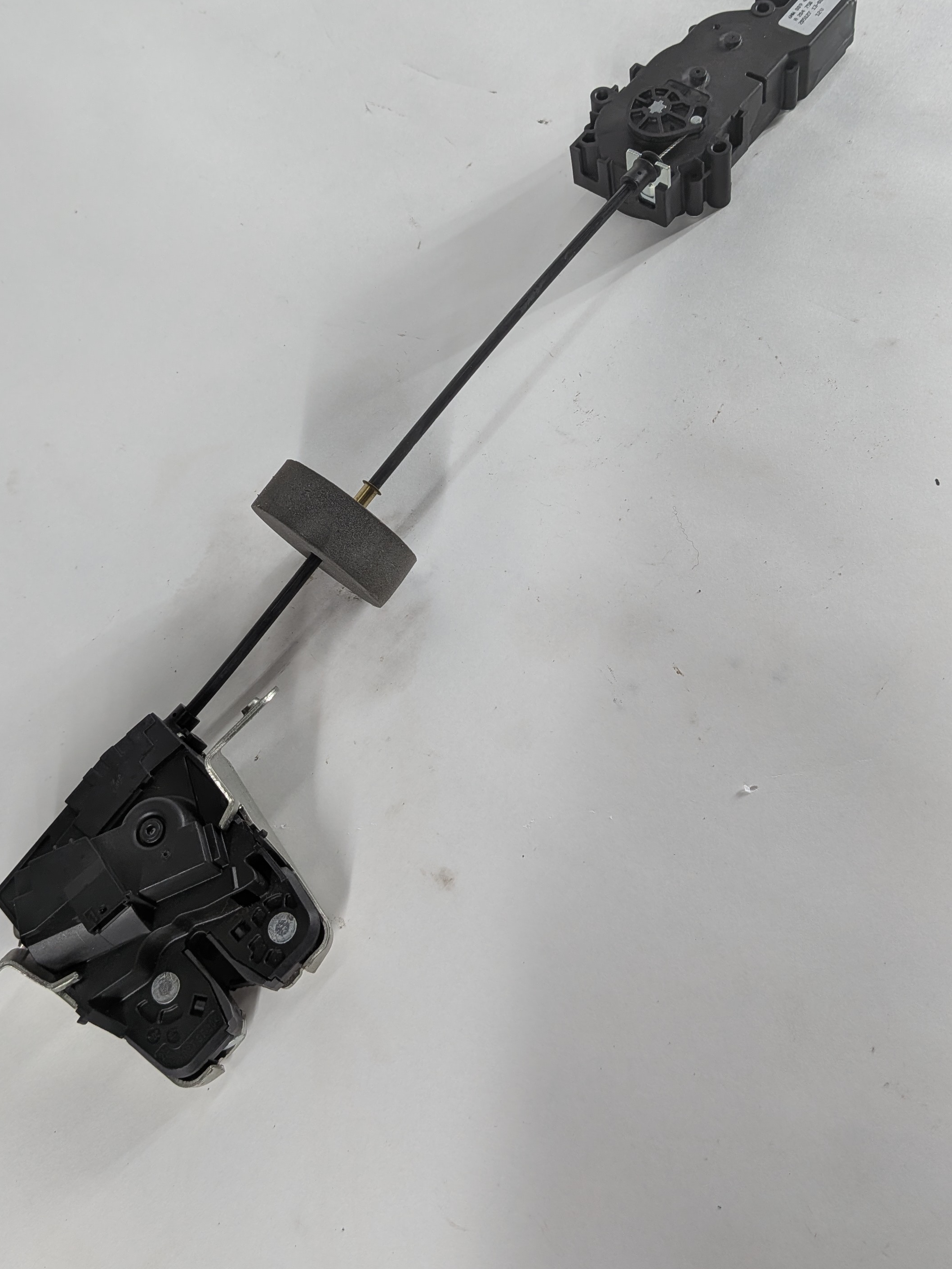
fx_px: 1247
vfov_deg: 53.5
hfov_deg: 41.7
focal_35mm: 34
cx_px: 419
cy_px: 498
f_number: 1.7
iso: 46
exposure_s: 1/303
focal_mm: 4.53
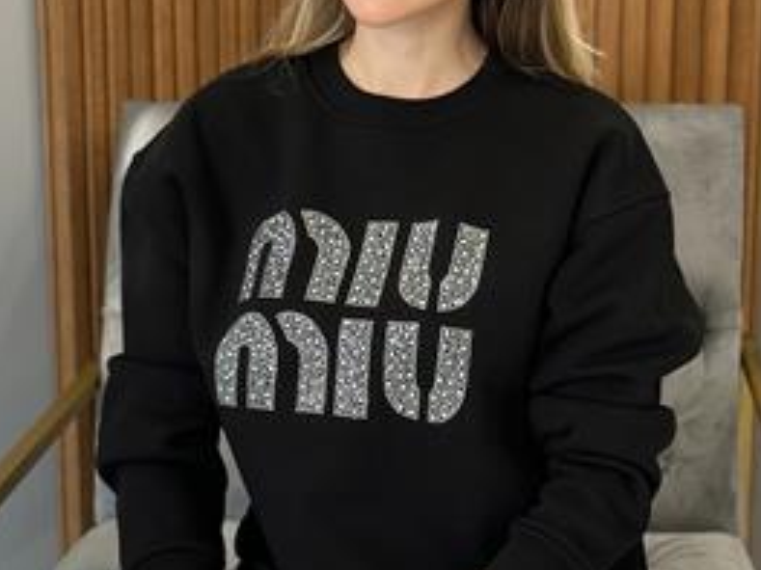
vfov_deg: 15.5
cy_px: 318
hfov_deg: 20.7
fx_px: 2088
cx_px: 367
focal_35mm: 95
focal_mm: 6.86
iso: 125
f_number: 1.78
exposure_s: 1/73
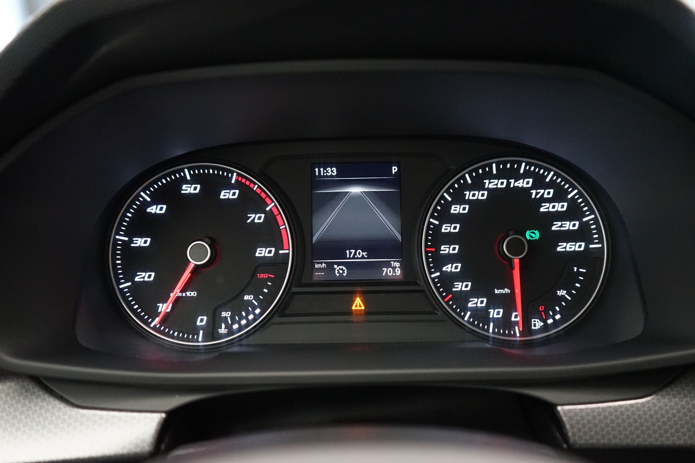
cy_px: 232
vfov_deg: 45.0
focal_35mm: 29
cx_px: 348
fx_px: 560
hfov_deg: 63.7
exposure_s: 1/60
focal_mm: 29
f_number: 4
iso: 6400
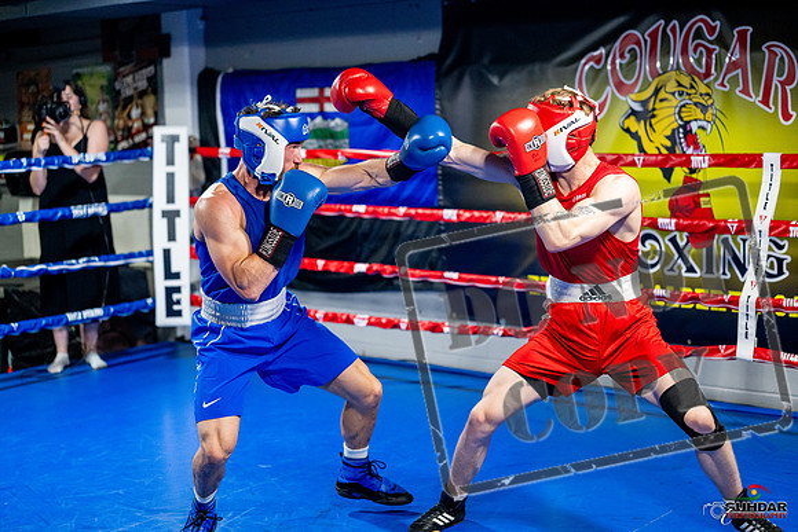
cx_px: 399
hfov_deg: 35.6
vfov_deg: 24.2
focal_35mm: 56
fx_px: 1242
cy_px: 266
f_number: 2
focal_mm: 56
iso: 4000
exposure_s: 1/1000
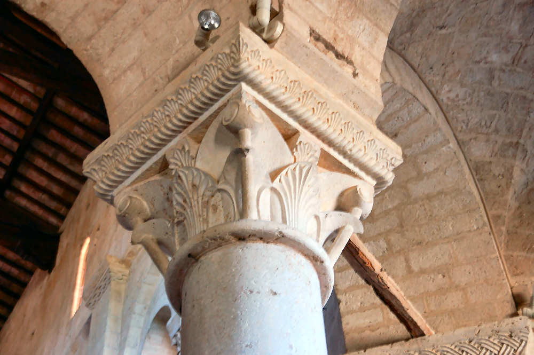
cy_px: 178
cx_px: 267
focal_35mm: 69
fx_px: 1023
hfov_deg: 29.3
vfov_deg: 19.7
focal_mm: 46
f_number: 5
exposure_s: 1/10
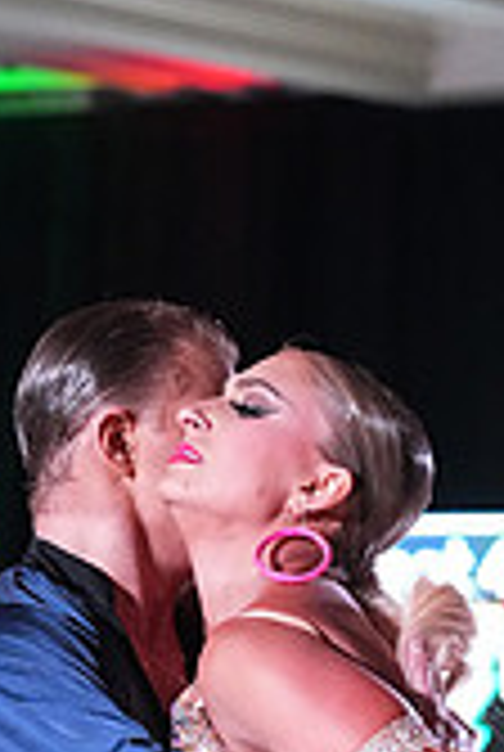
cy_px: 1274
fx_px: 8407
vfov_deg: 5.1
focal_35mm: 402
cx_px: 115
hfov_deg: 3.4
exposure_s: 1/400
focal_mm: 116
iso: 10000
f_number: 5
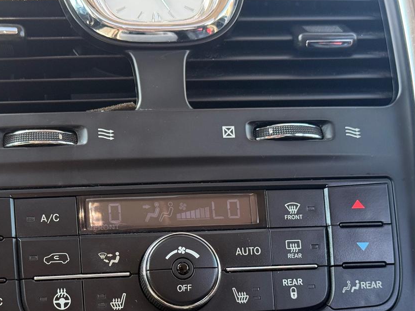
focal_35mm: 74
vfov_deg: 19.8
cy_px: 234
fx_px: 887
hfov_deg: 26.2
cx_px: 147
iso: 200
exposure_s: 1/111
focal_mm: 6.76
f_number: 1.78
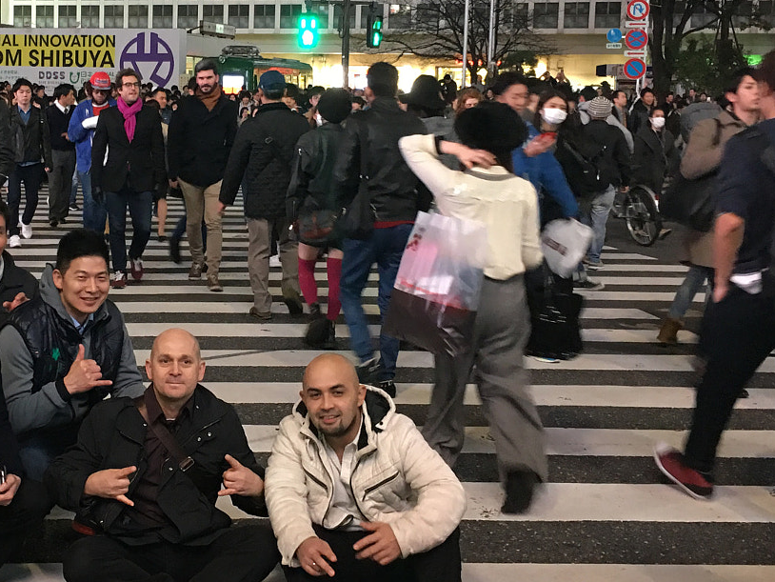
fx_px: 1277
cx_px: 201
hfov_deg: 33.2
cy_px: 216
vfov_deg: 25.6
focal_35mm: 57
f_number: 2.2
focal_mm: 4.15
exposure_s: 1/10
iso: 100
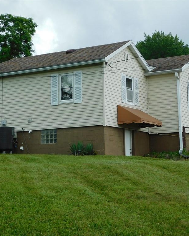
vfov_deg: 20.6
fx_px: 651
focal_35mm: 93
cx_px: 93
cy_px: 118
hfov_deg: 16.5
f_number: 4.3
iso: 125
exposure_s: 1/250
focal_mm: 12.6
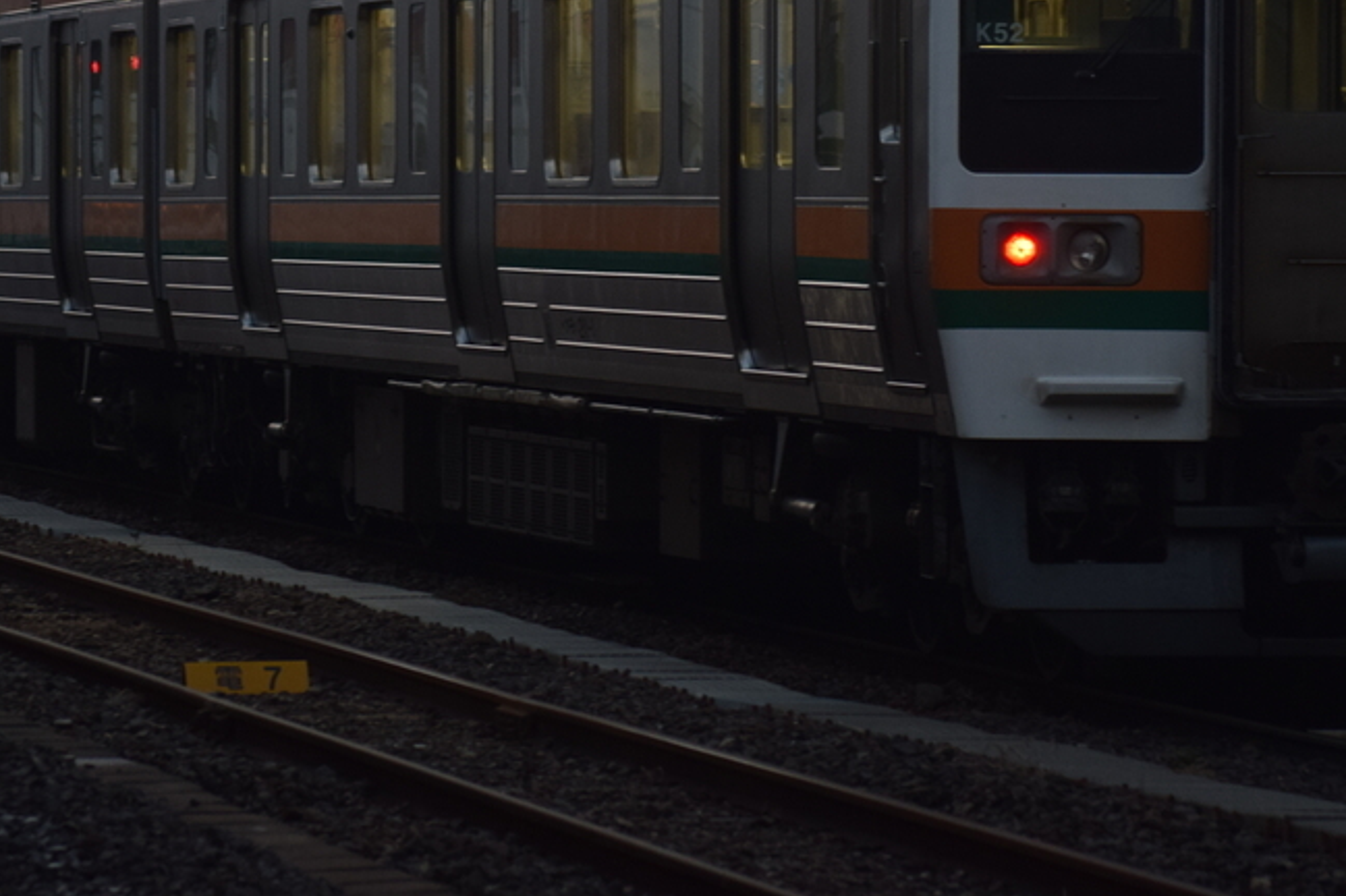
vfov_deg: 5.8
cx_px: 564
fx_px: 8816
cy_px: 116
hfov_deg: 8.7
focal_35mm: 236
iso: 400
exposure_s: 1/125
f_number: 4.2
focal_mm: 85
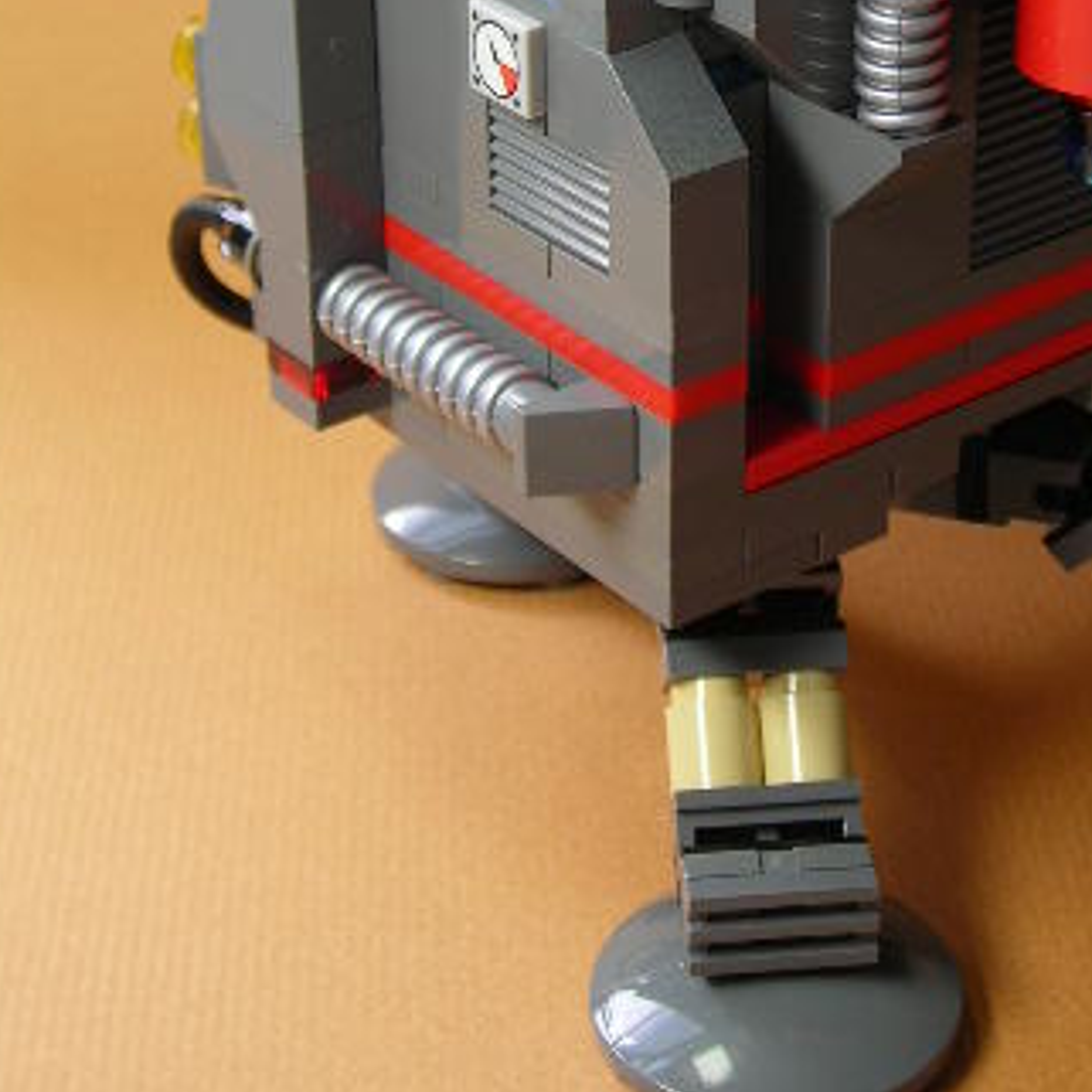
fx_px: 3462
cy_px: 119
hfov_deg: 17.8
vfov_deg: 17.7
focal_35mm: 97
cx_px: 793
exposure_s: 1/41.1
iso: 50
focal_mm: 9.1
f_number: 3.6
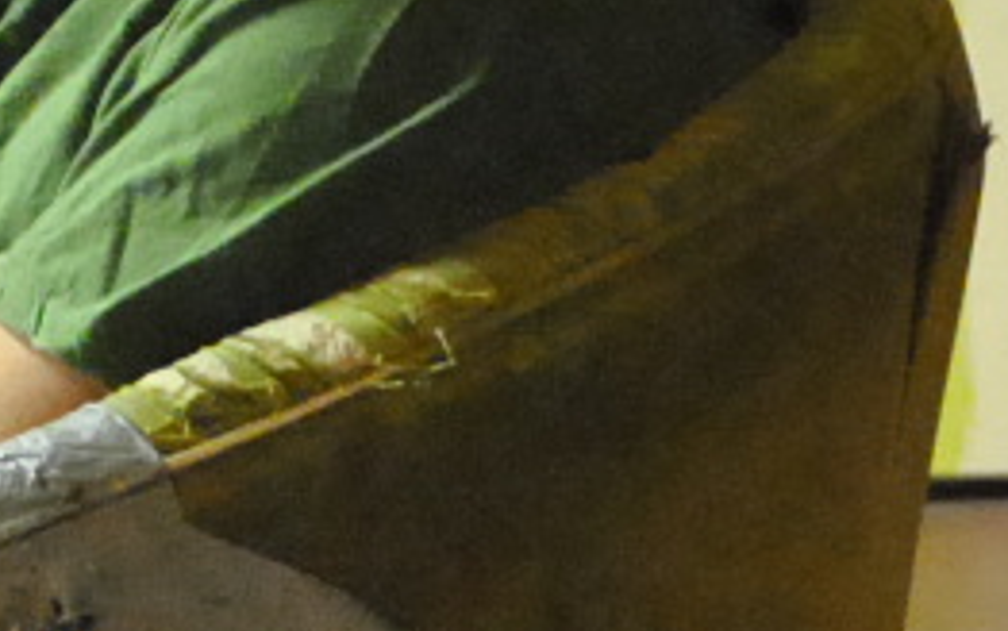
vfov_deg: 4.1
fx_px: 8712
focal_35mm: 317
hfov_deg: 6.6
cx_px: 492
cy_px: 596
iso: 1600
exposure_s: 1/13
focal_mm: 28
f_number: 4.5
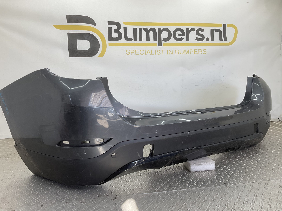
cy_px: 106
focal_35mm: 29
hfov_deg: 61.7
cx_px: 141
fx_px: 236
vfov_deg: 48.2
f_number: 1.8
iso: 16
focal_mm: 3
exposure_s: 1/128
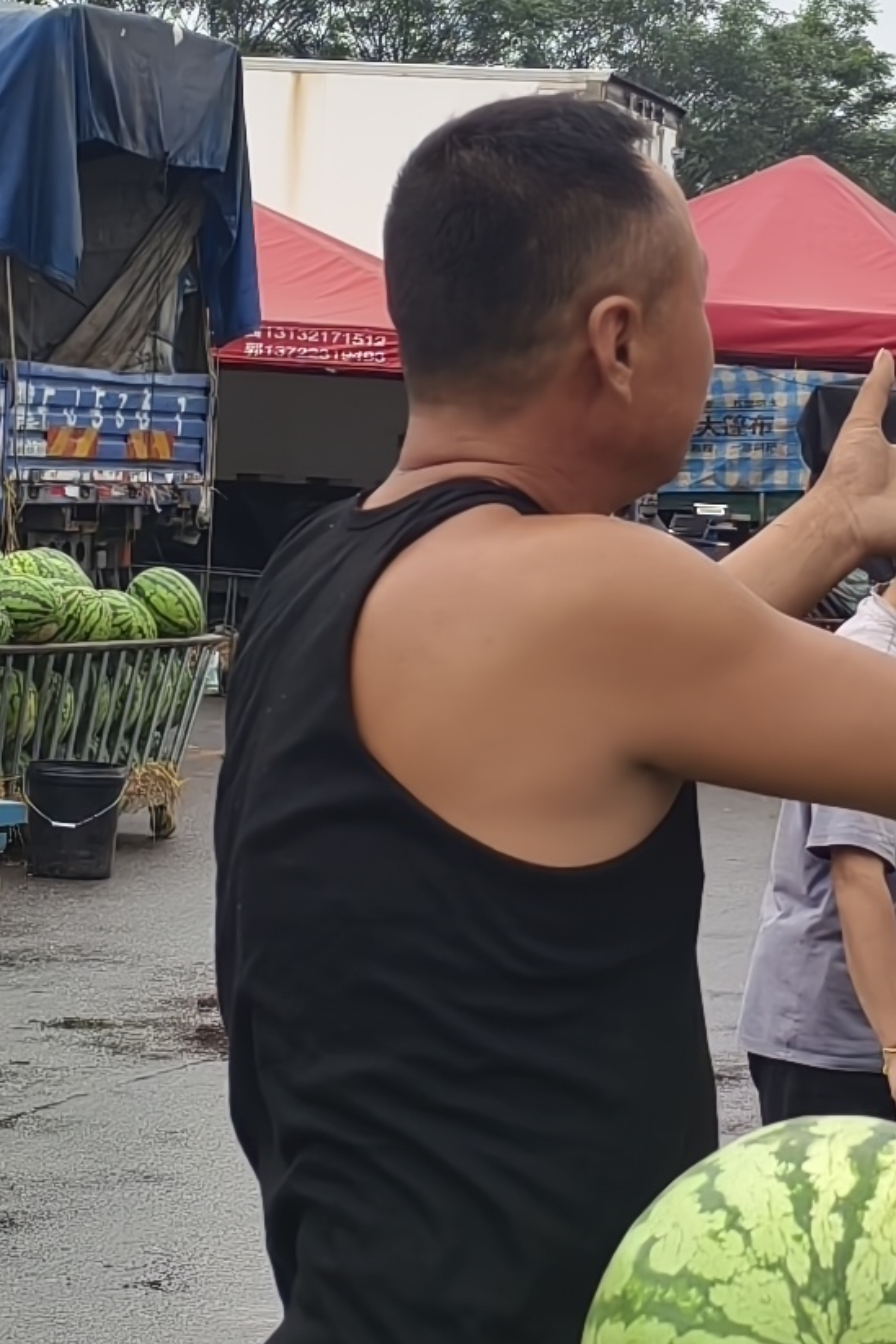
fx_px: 4440
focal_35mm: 119
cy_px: 465
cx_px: 713
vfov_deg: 17.2
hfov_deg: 11.5
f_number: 1.57
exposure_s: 1/740
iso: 190
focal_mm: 5.6
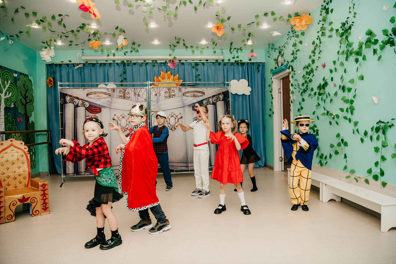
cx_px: 198
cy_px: 132
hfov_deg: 73.7
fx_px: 264
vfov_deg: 53.1
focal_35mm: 24
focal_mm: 24
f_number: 4
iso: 200
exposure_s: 1/160
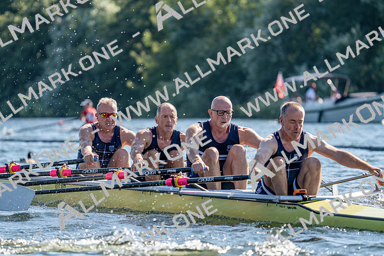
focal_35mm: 315
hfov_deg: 6.5
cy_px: 128
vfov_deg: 4.4
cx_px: 192
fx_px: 3361
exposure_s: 1/1600
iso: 400
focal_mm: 315
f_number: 6.3
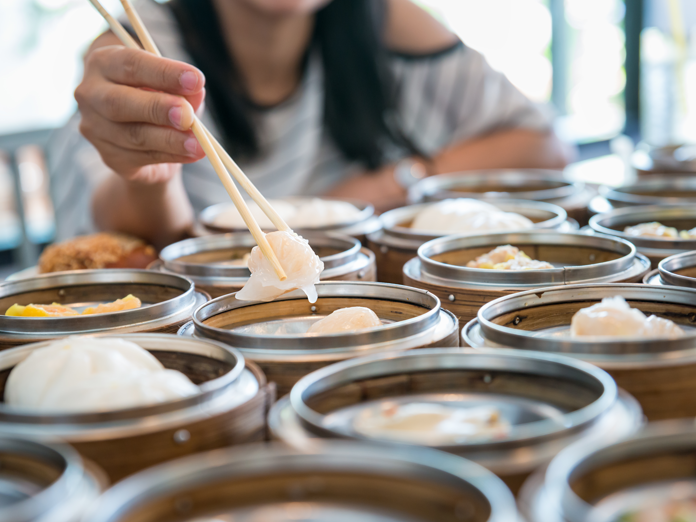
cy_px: 260
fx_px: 1528
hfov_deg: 25.6
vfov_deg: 19.4
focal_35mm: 76
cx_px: 313
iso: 1250
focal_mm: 70
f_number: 4
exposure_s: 1/40
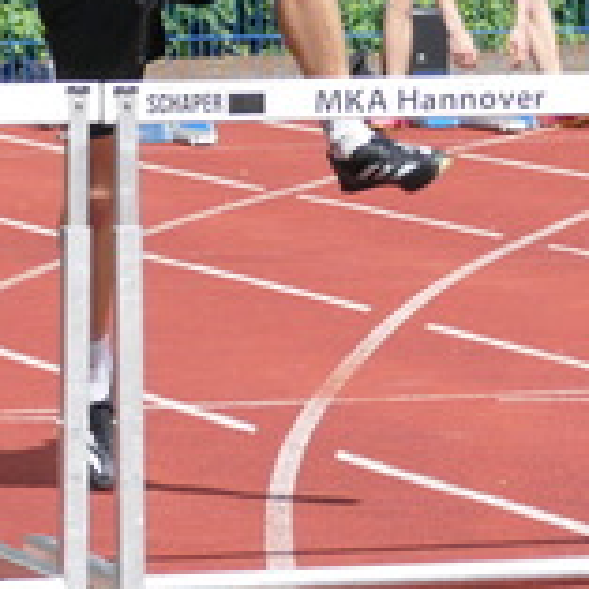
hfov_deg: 4.5
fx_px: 7431
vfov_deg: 4.5
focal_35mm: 386
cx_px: 758
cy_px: 64
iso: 200
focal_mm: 32.65
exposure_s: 1/1600
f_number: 3.8
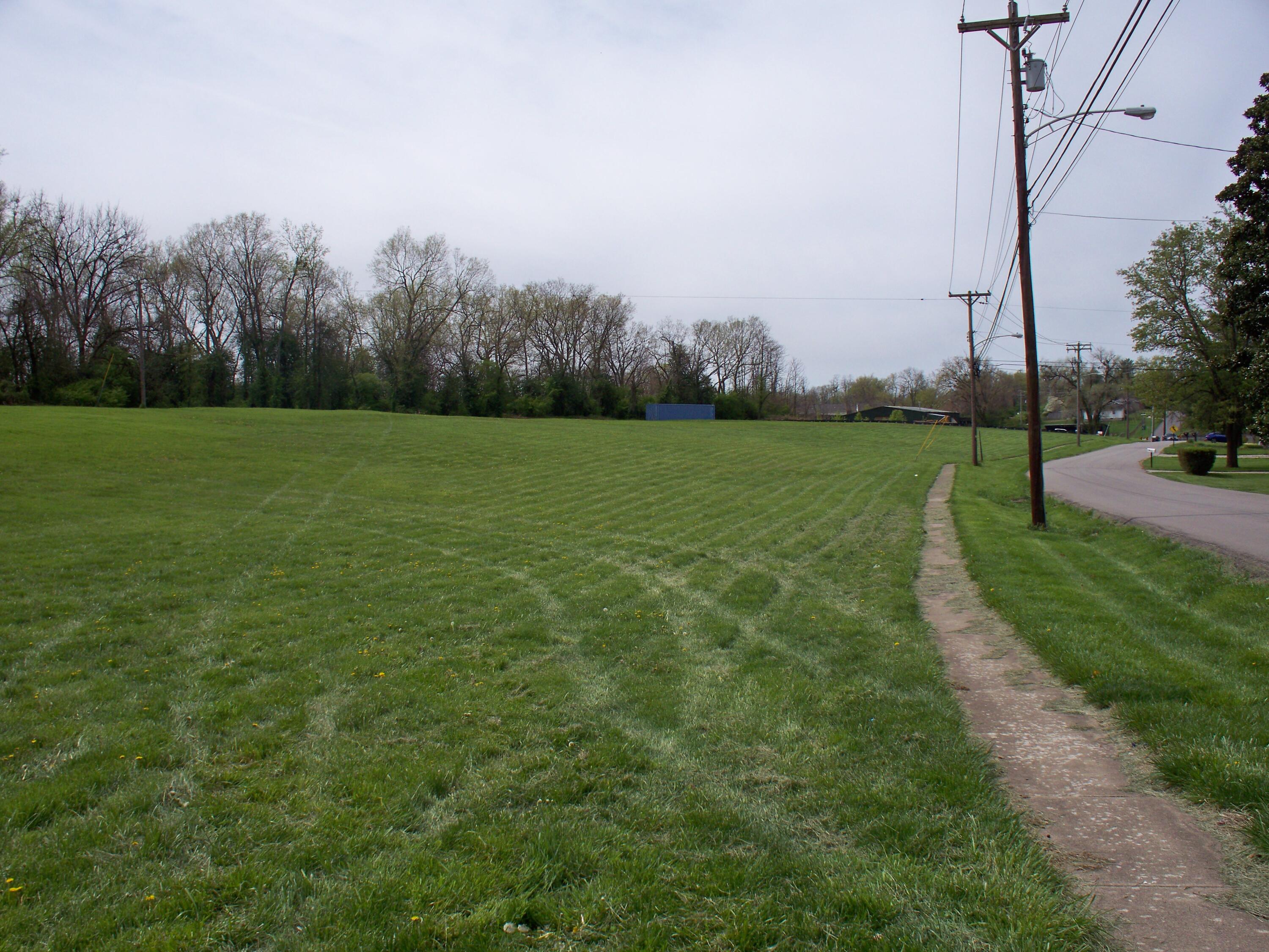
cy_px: 476
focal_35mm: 35
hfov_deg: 52.6
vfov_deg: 40.7
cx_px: 634
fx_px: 1283
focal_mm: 7.54
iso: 100
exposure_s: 1/800
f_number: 4.8
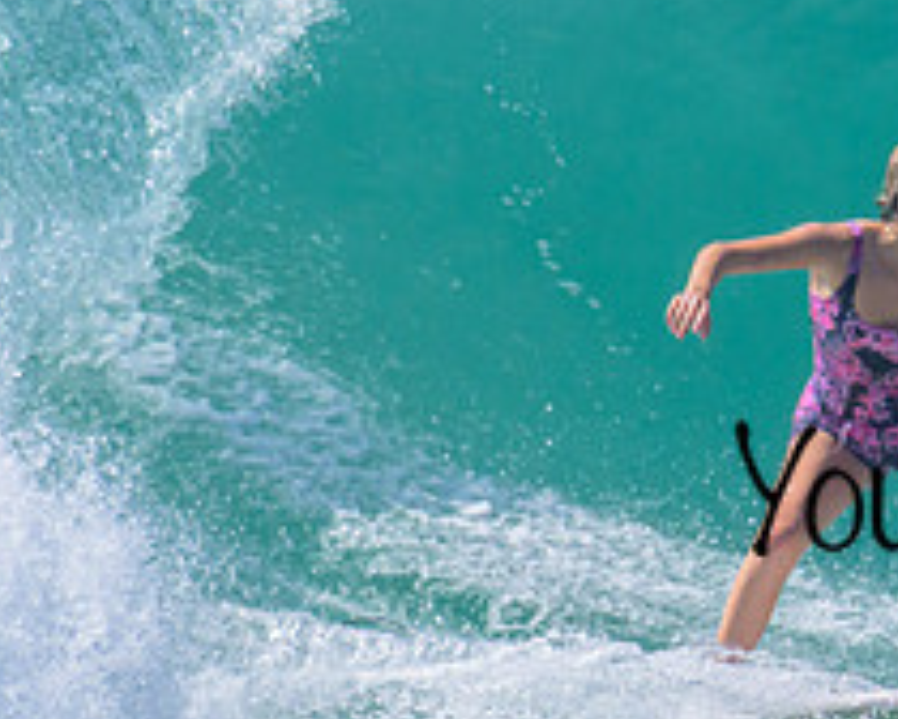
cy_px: 244
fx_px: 75719
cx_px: 1214
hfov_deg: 0.7
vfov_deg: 0.5
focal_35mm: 2849
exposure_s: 1/2000
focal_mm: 800
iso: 1400
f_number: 11
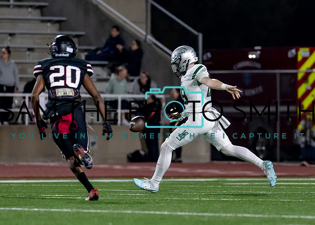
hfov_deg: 4.5
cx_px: 229
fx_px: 4025
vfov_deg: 3.2
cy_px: 130
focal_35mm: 450
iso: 2500
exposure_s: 1/1250
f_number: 2.8
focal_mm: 200
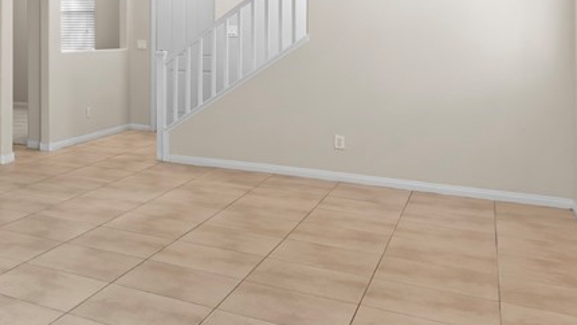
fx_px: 689
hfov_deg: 35.5
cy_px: 40
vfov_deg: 25.8
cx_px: -119
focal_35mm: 45
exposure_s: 1/8
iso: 400
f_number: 8
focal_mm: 17
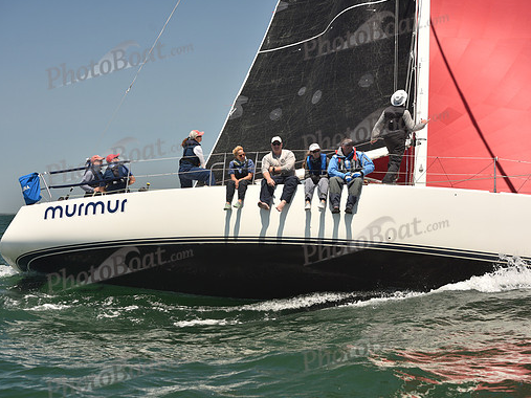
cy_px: 198
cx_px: 248
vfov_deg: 19.1
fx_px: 1181
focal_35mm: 77
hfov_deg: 25.3
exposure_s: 1/800
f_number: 5
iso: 250
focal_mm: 70
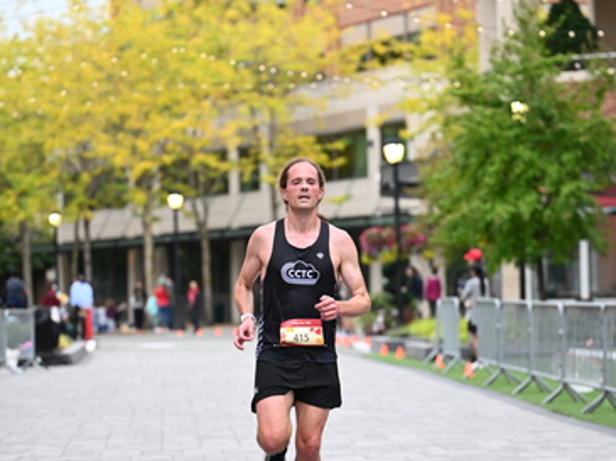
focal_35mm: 132
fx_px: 2347
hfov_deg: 15.0
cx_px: 308
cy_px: 319
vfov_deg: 11.2
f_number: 2.8
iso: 1600
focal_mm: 91
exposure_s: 1/1250
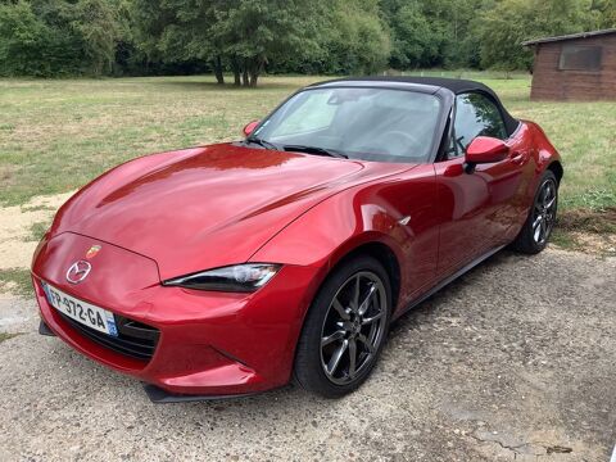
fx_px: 552
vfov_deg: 45.4
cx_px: 308
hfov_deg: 58.4
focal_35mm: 31
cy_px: 231
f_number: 2.4
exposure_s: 1/120
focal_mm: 3.3
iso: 32
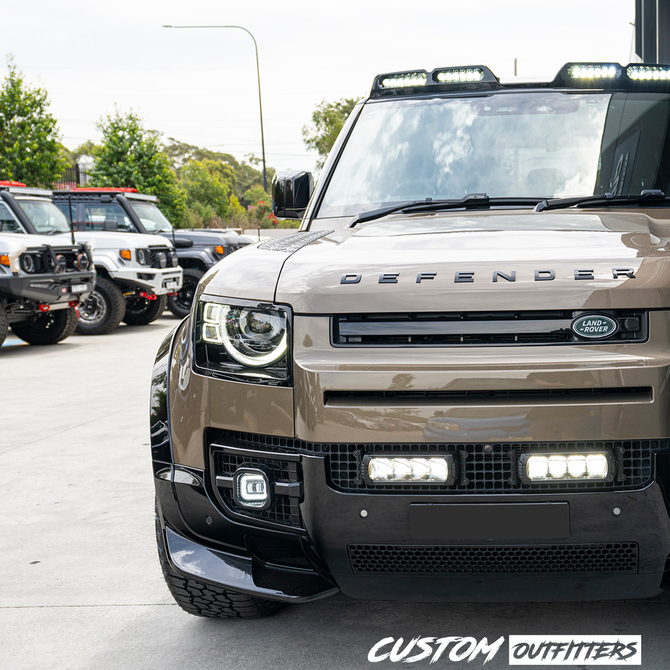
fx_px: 832
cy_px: 339
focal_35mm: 38
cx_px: 504
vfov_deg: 43.9
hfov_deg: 42.5
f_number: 5
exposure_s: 1/100
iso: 100
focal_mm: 29
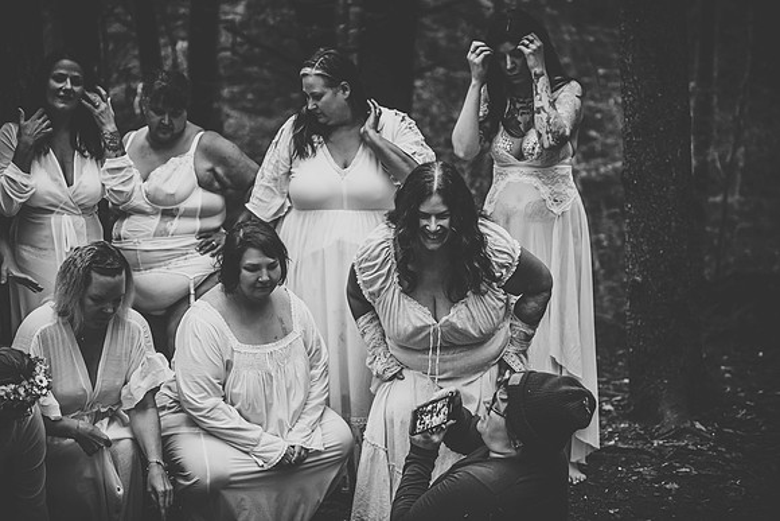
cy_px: 260
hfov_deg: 28.8
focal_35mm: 70
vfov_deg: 19.5
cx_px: 390
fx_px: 1517
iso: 1000
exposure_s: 1/160
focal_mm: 70
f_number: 2.8
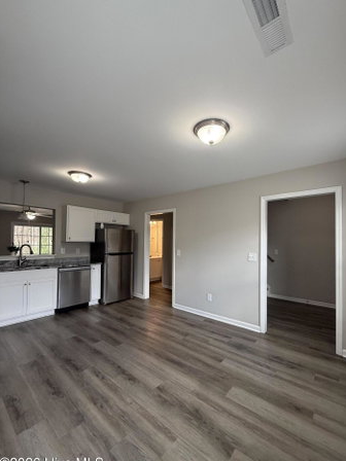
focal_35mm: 15
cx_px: 183
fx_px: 200
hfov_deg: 81.7
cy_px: 239
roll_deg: -0.9
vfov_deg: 98.1
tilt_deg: +1.3
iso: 200
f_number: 2.2
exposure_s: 1/120
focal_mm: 2.22
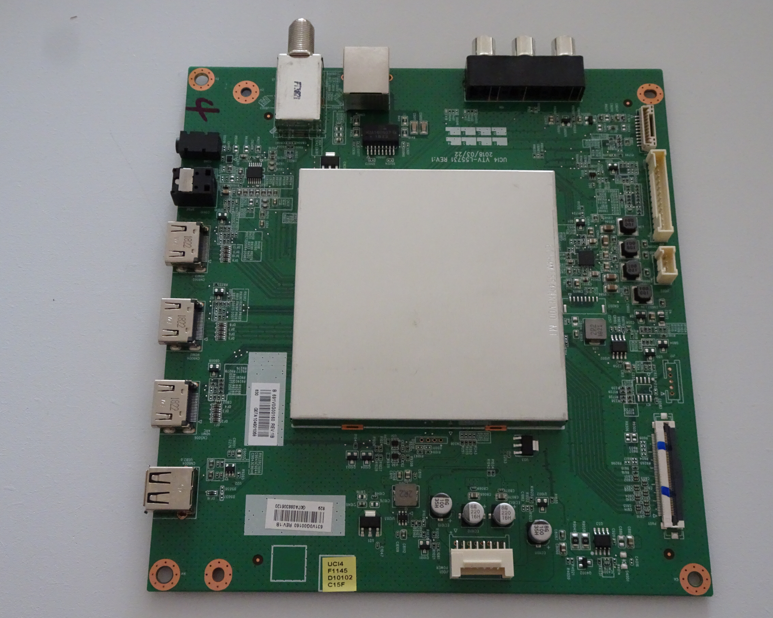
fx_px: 892
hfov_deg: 46.8
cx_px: 378
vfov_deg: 38.2
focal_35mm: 39
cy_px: 309
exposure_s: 1/25
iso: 800
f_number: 4
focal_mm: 6.37
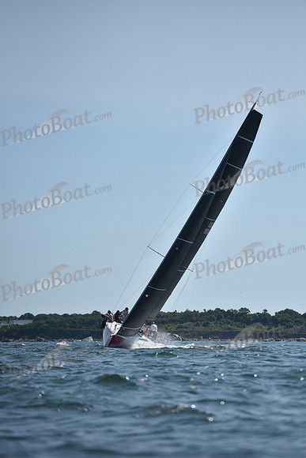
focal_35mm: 200
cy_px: 229
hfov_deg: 6.9
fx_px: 2548
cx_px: 153
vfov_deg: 10.3
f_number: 3.5
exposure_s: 1/8000
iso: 250
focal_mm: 200
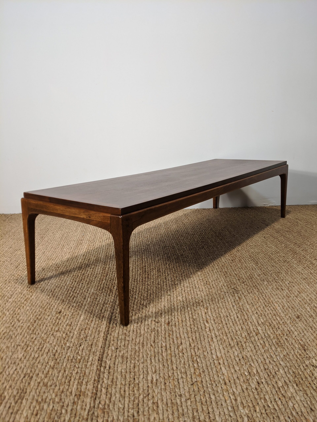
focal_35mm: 27
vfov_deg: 65.3
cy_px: 211
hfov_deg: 51.4
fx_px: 330
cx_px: 158
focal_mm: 4.44
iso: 75
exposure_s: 1/24
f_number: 1.8
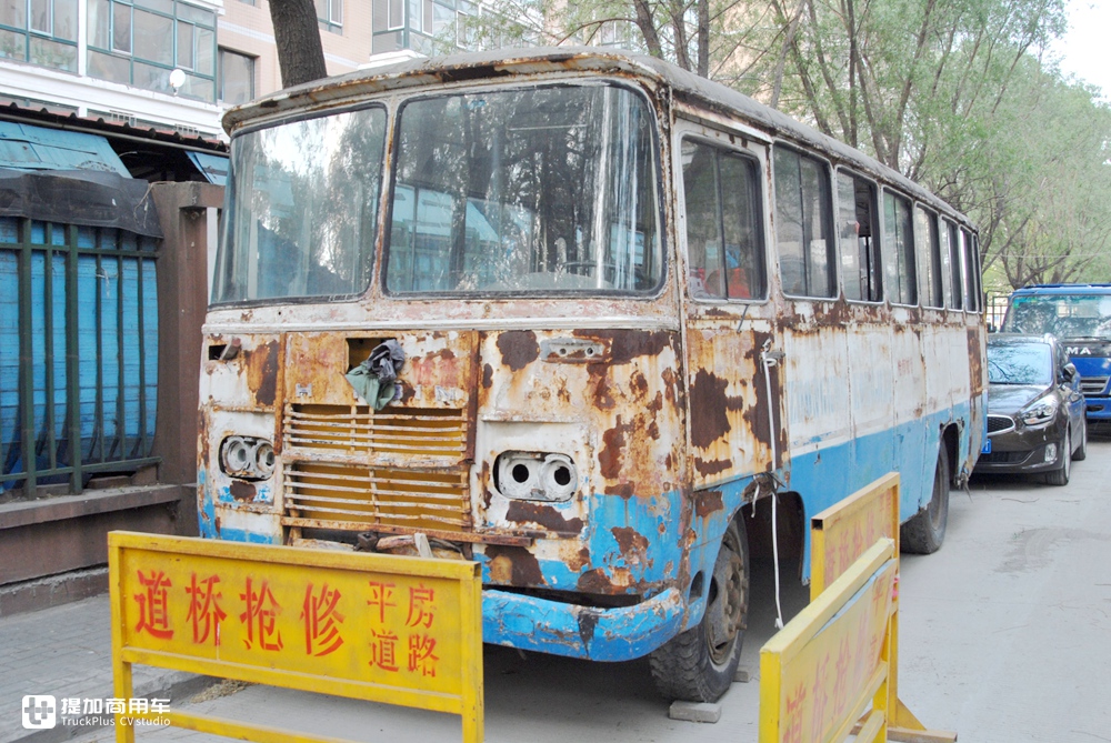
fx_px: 1112
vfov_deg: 37.0
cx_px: 556
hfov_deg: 53.1
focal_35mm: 36
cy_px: 372
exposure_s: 1/13
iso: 200
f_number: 14
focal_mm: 24
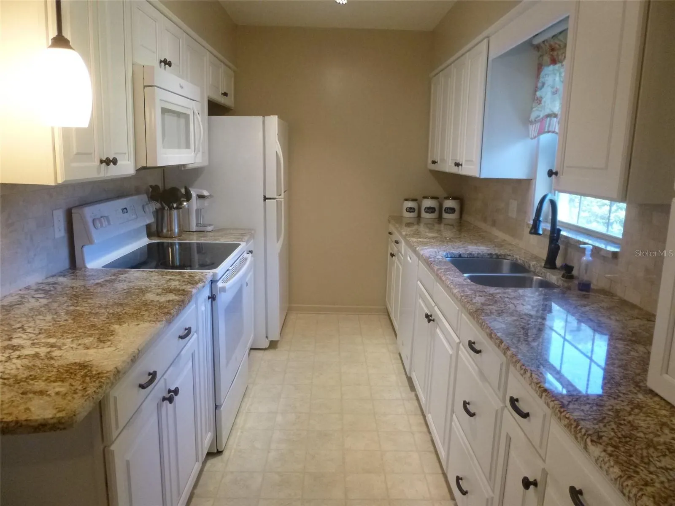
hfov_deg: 69.4
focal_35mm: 25
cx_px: 338
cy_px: 253
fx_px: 487
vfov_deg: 54.9
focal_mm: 4.5
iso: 400
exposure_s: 1/50
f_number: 3.1
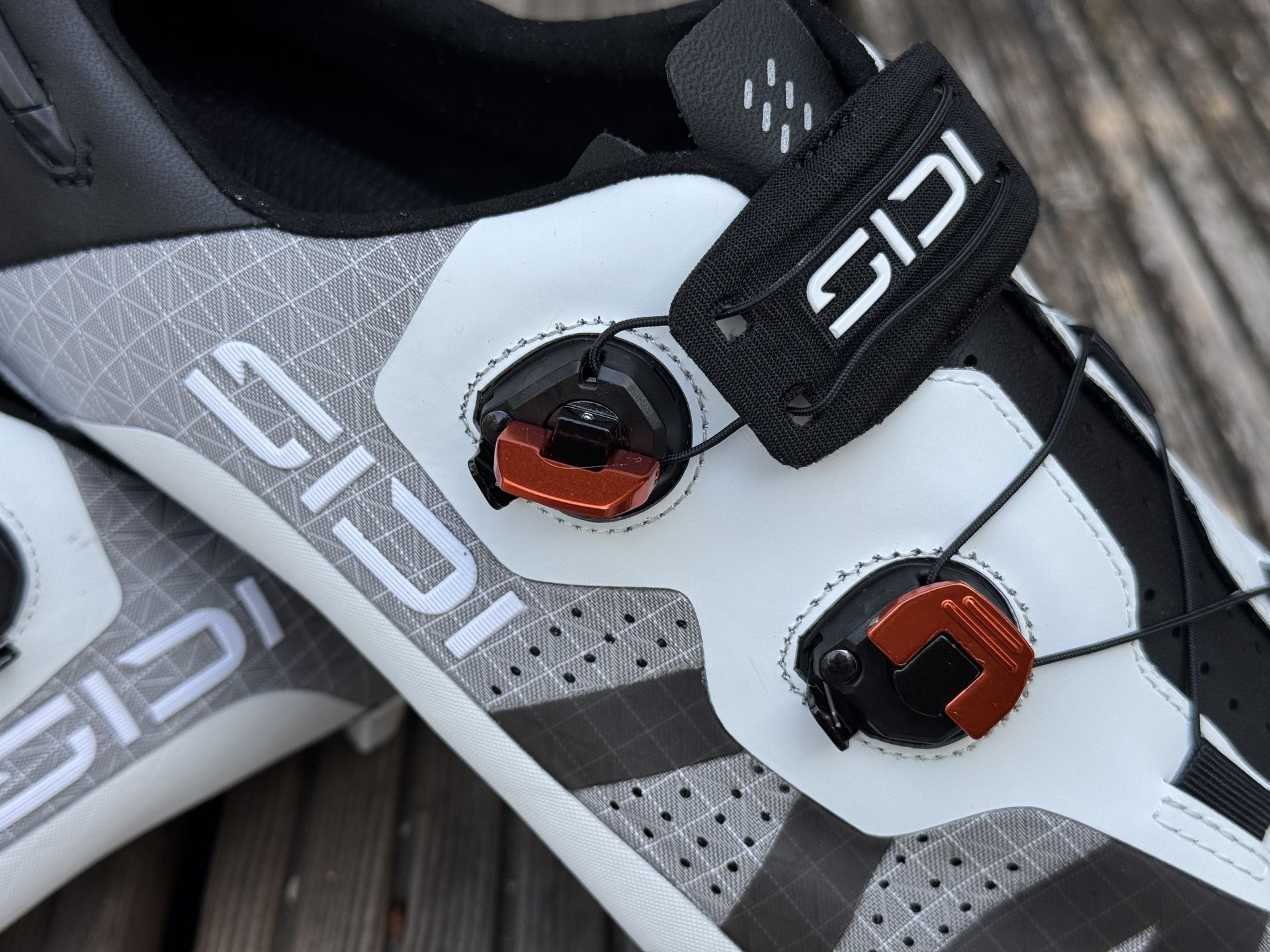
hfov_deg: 39.7
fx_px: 1761
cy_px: 476
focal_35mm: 48
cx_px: 635
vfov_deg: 30.3
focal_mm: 6.76
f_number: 1.78
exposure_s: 1/464
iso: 64
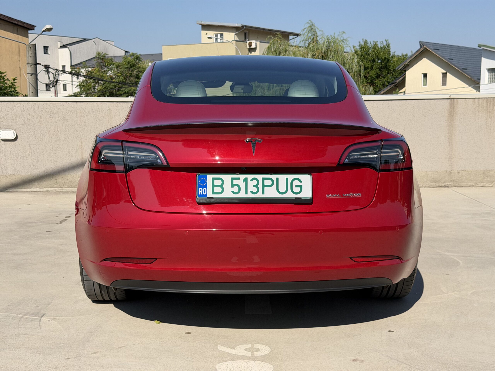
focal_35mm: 48
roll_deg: +0.5
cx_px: 248
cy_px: 186
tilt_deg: -6.9
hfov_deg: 39.7
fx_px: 686
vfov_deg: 30.3
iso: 80
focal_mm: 6.76
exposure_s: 1/5208
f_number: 1.78
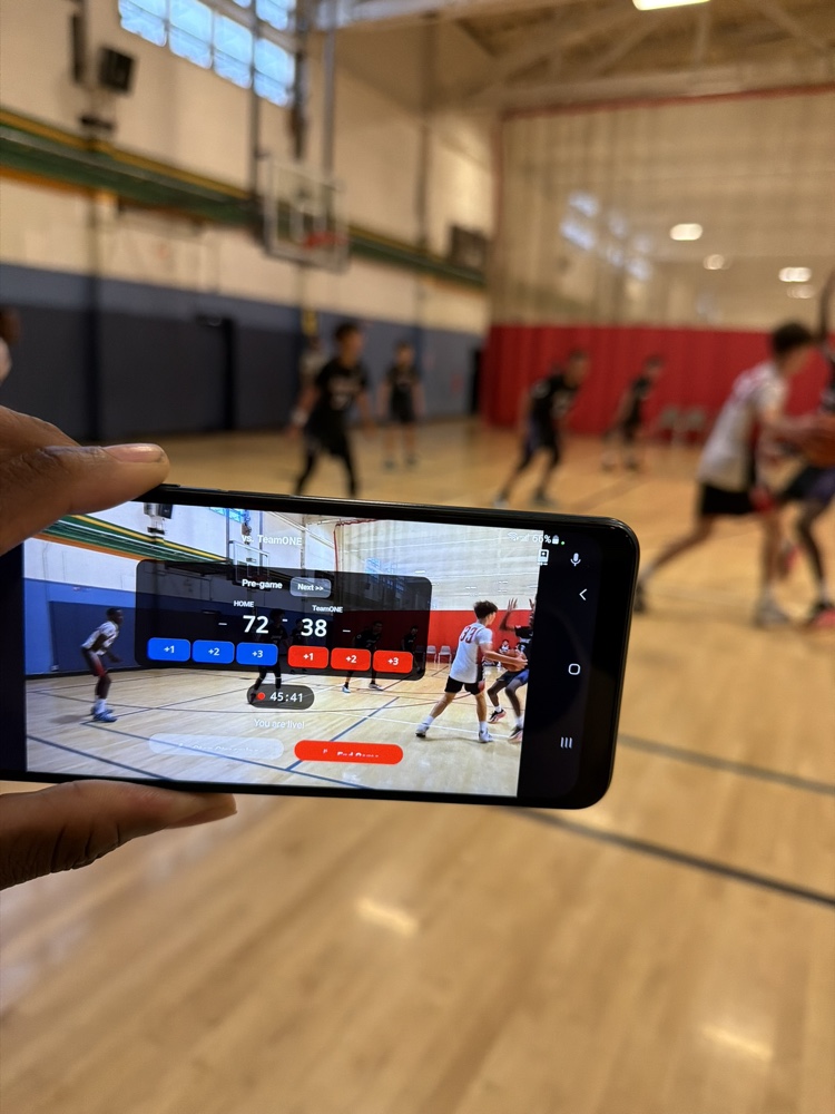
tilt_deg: -13.2
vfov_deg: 71.6
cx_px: 418
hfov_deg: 56.8
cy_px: 557
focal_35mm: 24
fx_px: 772
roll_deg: -3.5
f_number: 1.78
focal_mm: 6.76
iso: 400
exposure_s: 1/121
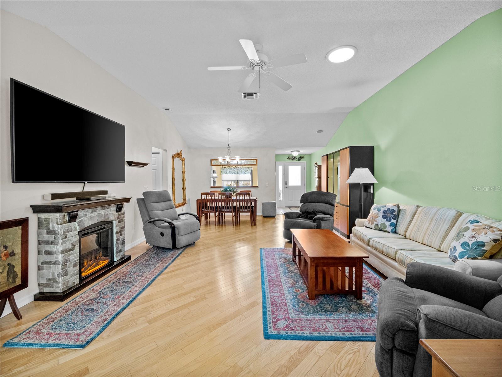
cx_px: 251
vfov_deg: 85.7
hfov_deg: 102.1
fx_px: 203
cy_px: 188
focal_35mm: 14
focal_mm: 7
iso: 800
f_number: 8
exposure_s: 1/4
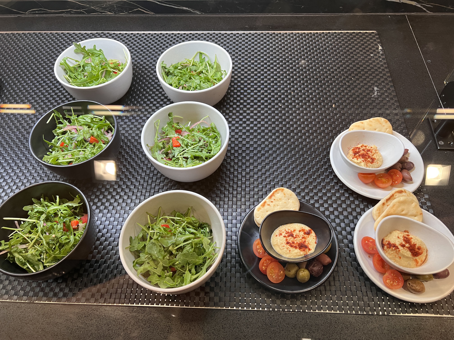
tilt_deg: -58.0
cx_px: 227
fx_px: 341
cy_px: 170
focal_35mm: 26
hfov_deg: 67.3
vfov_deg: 53.1
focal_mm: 5.7
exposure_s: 1/59
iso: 125
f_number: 1.5
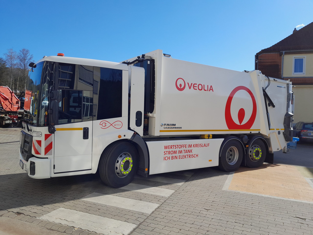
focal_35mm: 26
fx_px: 235
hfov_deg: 67.3
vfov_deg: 53.1
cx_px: 156
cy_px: 118
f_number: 1.8
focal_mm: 4
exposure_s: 1/1418
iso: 40
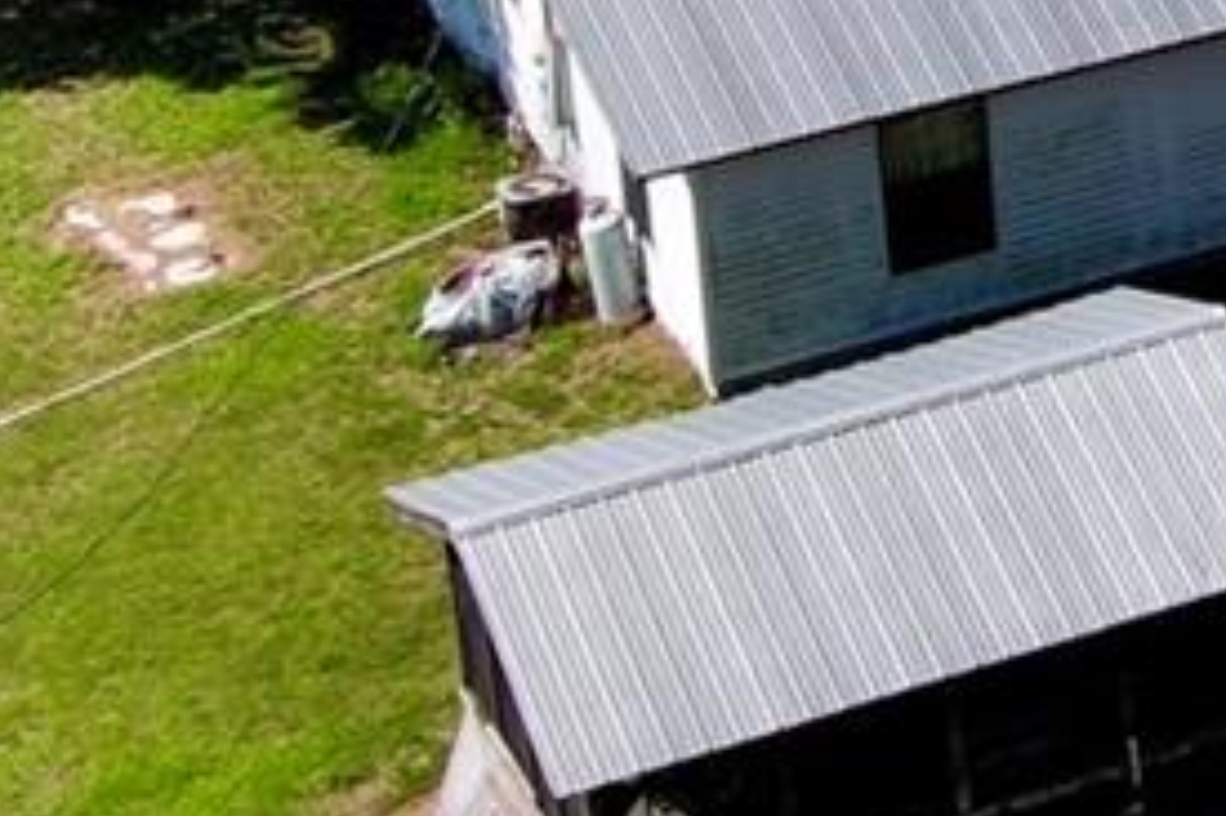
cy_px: -852
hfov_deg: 10.9
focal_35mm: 169
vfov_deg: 7.7
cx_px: 2617
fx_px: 5752
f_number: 9
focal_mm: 10.57
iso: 100
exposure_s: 1/320
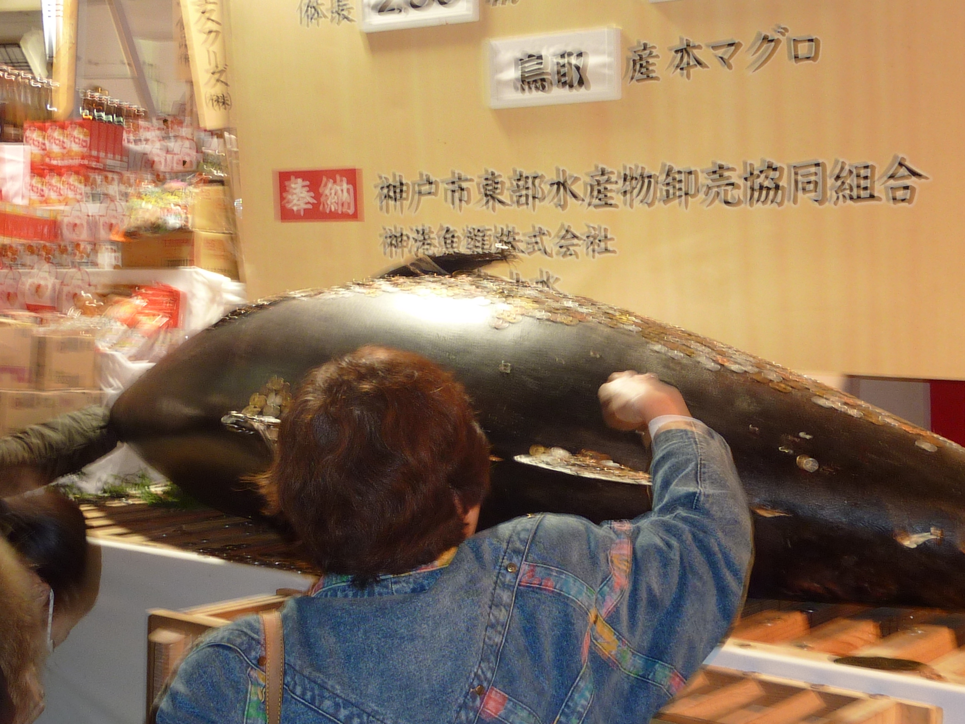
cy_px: 362
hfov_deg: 37.5
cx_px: 482
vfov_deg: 28.6
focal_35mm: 51
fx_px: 1422
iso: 100
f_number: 3.4
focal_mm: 4.7
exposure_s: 1/8
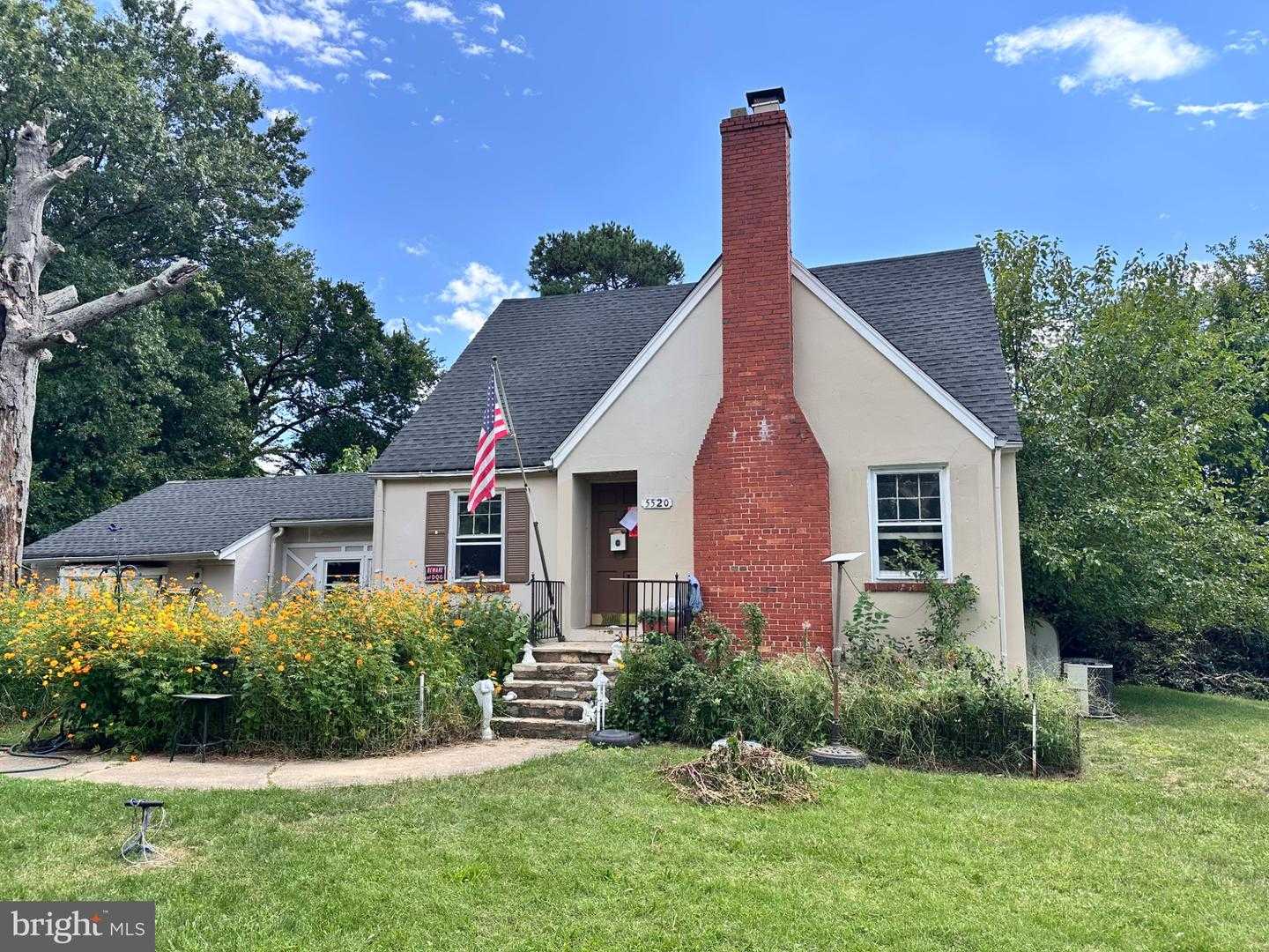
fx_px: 880
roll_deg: -0.1
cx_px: 634
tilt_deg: +7.4
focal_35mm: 24
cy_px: 476
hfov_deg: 71.6
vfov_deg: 56.8
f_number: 1.78
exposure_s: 1/2591
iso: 80
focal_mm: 6.86
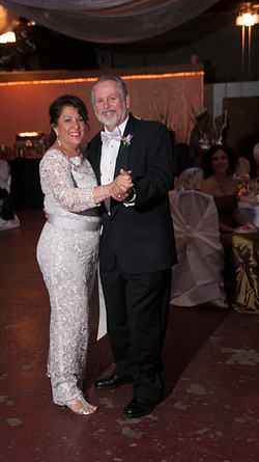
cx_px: 105
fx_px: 660
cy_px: 232
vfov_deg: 38.5
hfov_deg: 22.2
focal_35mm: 54
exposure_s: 1/30
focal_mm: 34
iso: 400
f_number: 4.2
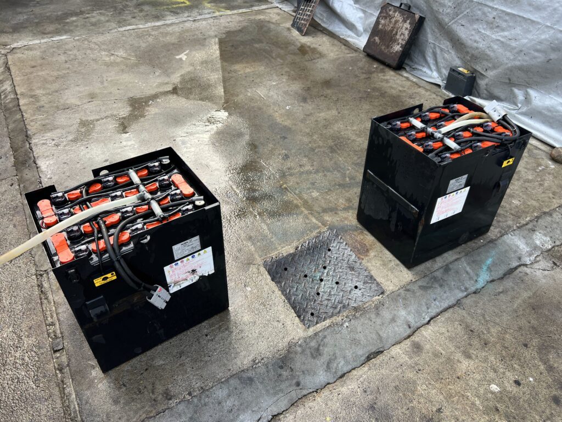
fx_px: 422
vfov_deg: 53.1
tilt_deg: -42.4
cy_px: 211
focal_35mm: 26
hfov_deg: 67.3
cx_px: 281
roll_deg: -1.0
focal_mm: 5.7
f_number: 1.5
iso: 40
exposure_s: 1/179
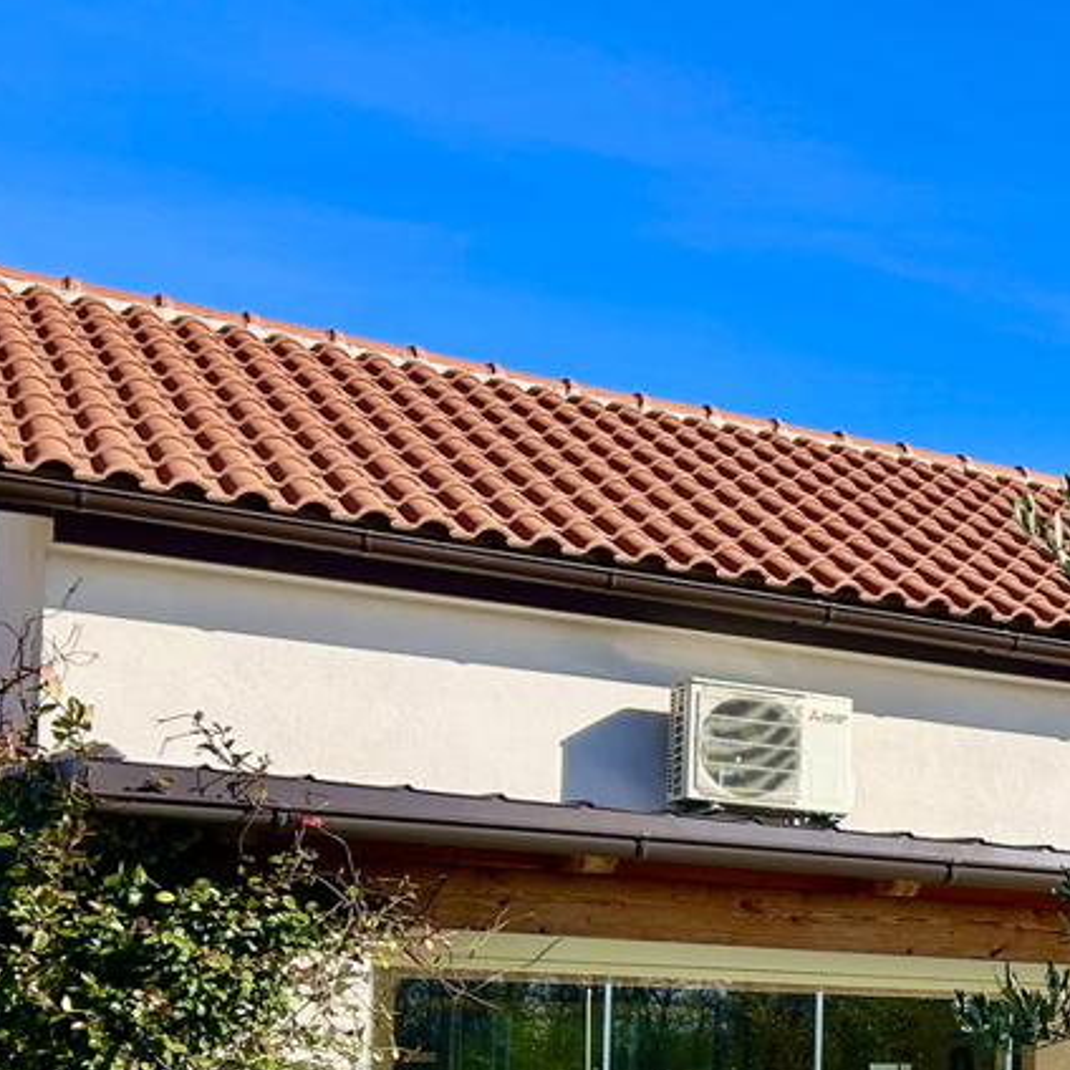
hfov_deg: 22.7
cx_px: 1499
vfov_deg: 25.4
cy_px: 1035
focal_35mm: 65
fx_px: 2273
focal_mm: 5.7
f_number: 1.5
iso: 50
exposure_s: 1/2915
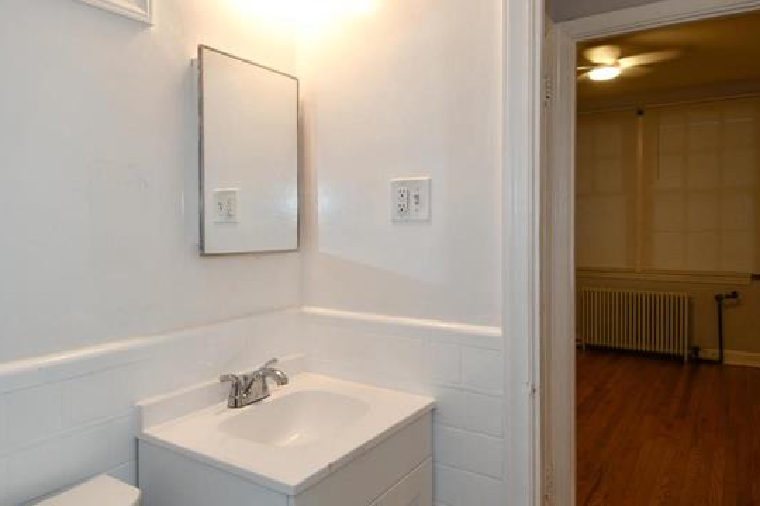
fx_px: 507
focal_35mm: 24
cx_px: 297
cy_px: 247
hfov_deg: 72.8
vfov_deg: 53.1
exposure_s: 1/60
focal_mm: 12
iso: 280
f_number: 4
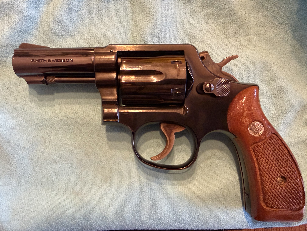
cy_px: 116
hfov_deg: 71.6
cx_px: 154
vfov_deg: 56.8
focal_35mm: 24
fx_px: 213
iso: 640
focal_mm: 2.22
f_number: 2.2
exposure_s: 1/50
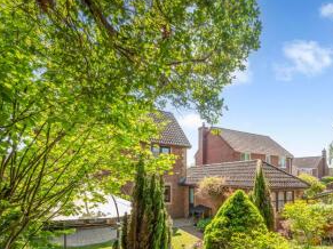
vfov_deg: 58.9
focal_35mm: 22
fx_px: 212
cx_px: 246
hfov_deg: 71.7
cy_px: 175
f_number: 9
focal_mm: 14
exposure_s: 1/200
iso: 320
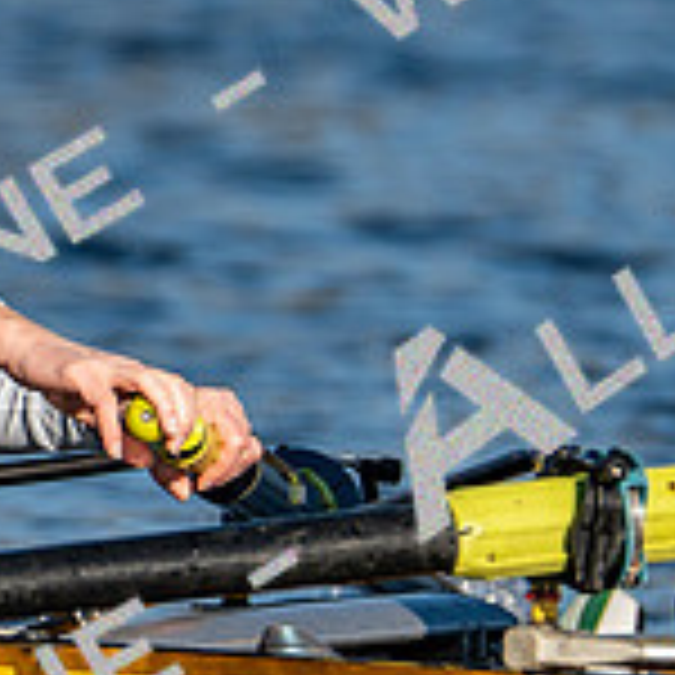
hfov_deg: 0.9
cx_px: 9
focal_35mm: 1966
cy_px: 115
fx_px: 43373
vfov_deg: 0.9
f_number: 6.3
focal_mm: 600
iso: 320
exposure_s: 1/2000
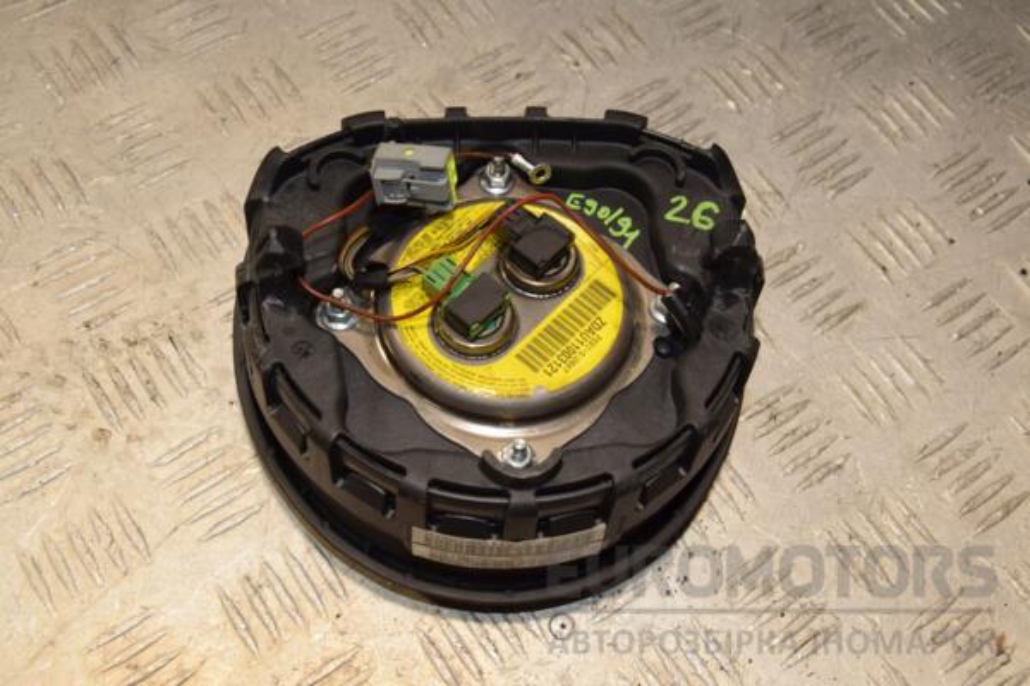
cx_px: 515
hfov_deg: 43.6
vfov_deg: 29.9
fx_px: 1287
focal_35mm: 45
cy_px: 343
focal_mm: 30
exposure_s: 1/200
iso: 800
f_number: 8
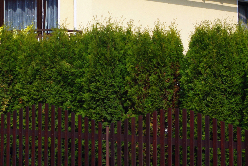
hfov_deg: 11.8
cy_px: -12
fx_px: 1193
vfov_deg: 7.9
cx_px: 29
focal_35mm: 173
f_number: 8
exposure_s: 1/125
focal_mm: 47.5
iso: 200
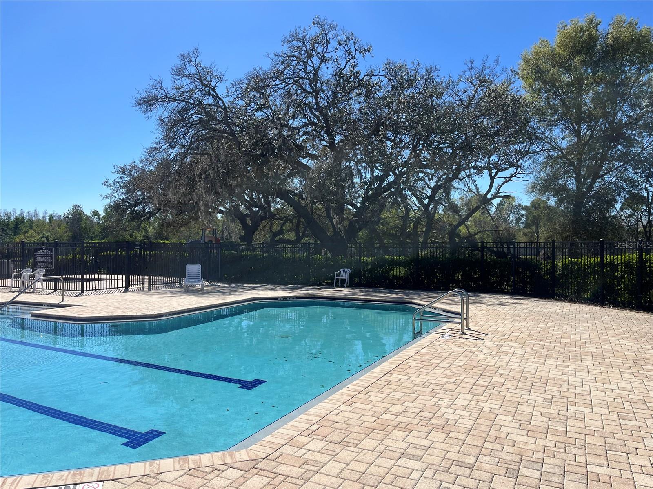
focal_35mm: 26
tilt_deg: +0.3
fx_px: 490
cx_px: 326
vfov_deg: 53.1
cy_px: 244
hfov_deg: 67.3
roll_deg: -0.3
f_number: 1.6
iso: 50
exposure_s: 1/5076
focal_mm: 5.1
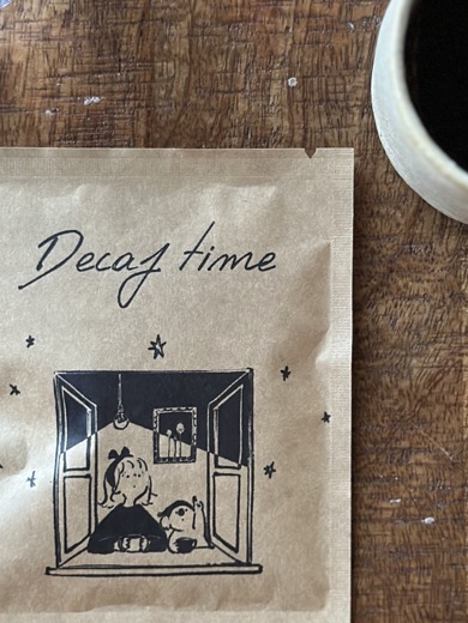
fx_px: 1496
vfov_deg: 23.6
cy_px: 333
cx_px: 269
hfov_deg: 17.8
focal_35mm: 83
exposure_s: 1/40
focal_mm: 6.86
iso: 640
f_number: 1.78
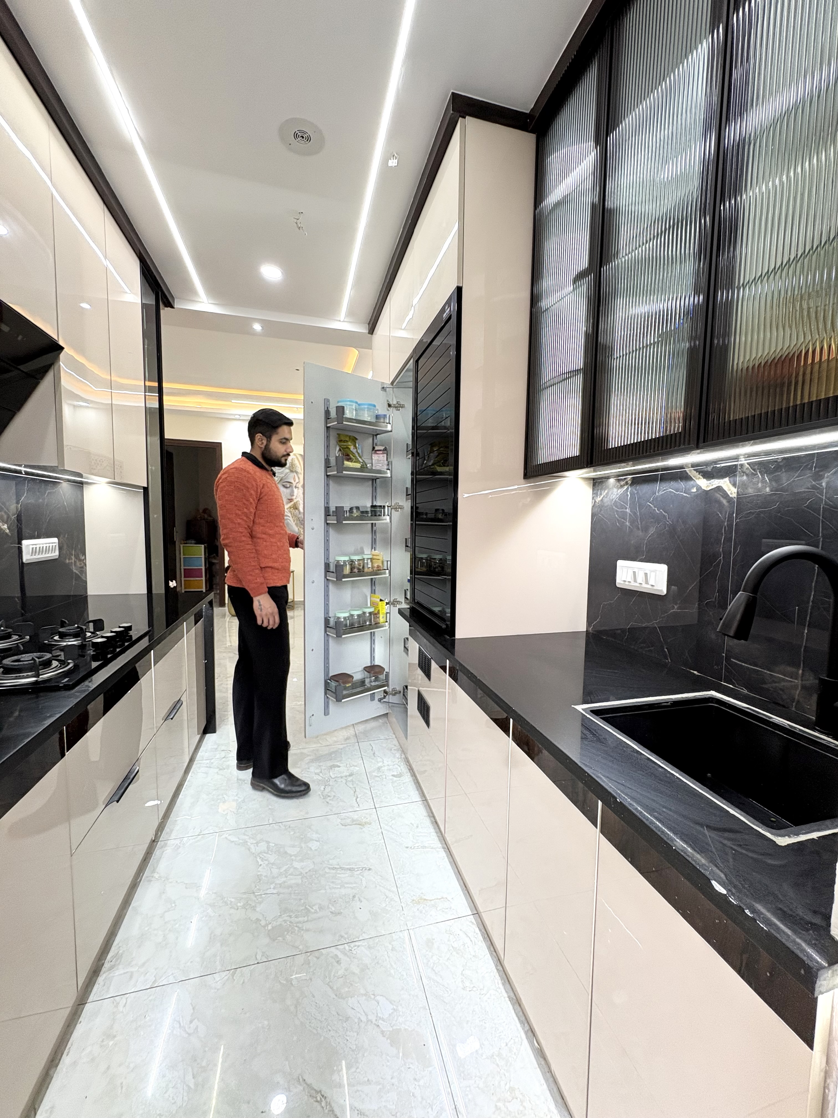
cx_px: 419
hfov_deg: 85.7
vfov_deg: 102.1
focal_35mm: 14
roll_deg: -0.8
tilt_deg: -3.7
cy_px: 559
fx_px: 452
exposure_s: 1/100
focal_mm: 2.22
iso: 125
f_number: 2.2
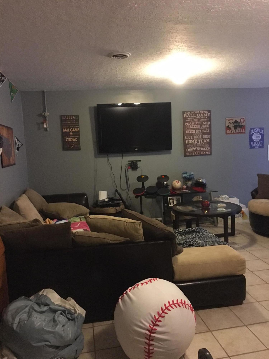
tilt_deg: -6.0
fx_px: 300
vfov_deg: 61.7
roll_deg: +2.1
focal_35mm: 29
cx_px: 134
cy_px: 180
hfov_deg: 48.2
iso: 320
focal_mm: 4.15
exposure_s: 1/15
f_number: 2.2
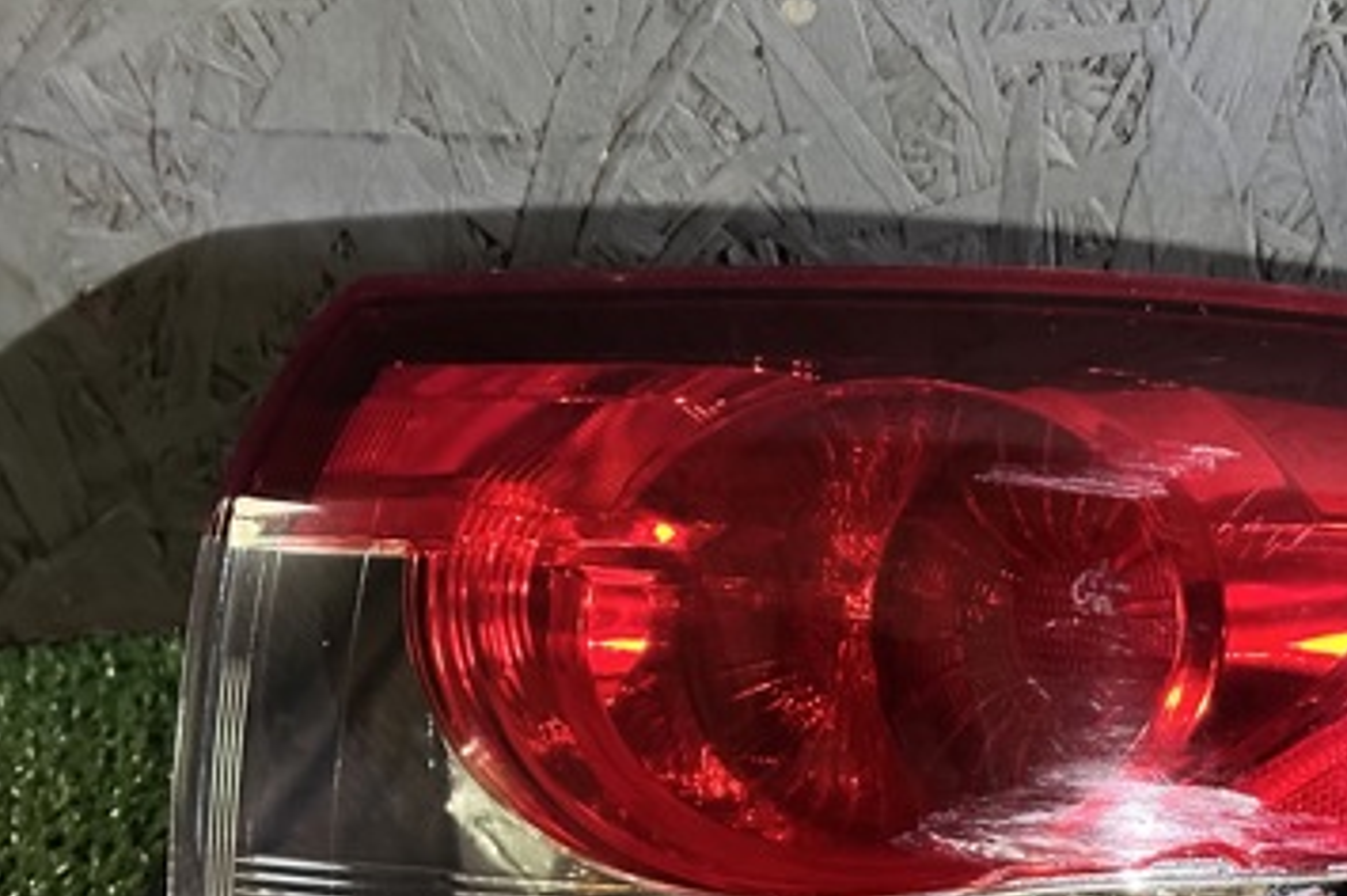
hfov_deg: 22.3
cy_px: 556
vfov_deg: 15.1
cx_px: 1089
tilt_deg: -52.2
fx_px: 3364
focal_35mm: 90
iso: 640
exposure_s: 1/30
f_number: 1.78
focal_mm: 6.86
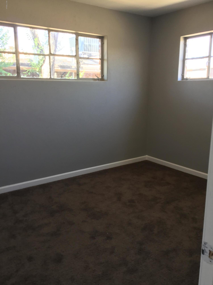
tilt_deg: -13.6
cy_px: 142
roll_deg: +0.5
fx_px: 254
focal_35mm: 31
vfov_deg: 58.4
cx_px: 106
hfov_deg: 45.4
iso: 32
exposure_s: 1/30
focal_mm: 3.3
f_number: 2.4
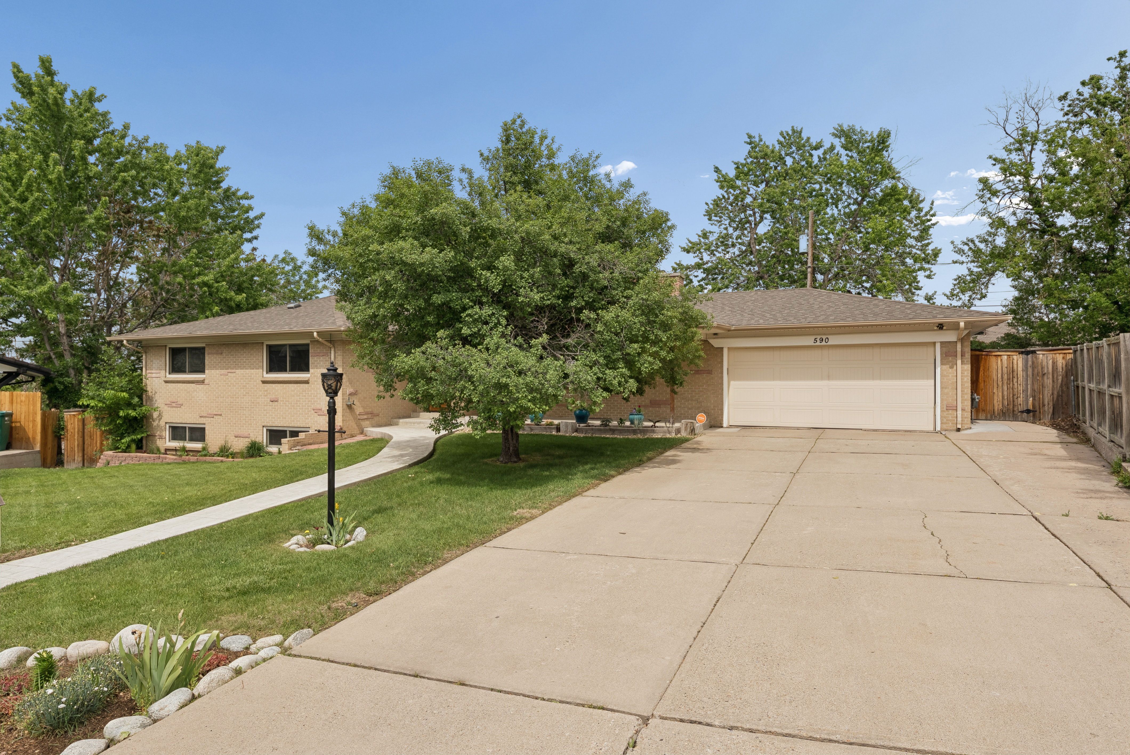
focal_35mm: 21
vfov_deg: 59.6
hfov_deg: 81.2
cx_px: 565
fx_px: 659
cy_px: 378
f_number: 9
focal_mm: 21
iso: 200
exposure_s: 1/320
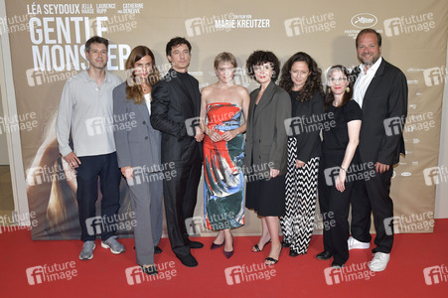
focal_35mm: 29
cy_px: 149
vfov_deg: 44.9
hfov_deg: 63.7
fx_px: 361
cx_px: 224
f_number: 6.3
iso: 1250
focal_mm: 29
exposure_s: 1/200
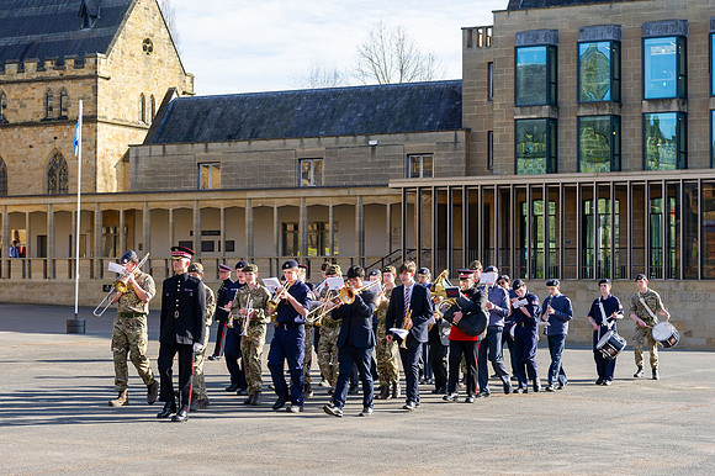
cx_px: 320
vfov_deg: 16.9
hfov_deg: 25.2
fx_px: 1601
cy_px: 250
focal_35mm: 81
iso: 200
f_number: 6.3
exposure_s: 1/400
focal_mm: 70
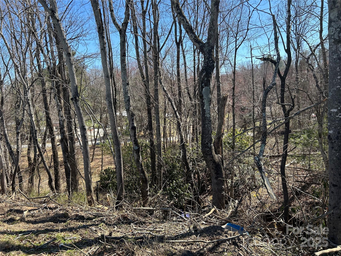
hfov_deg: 67.3
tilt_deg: -6.9
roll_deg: +4.9
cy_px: 128
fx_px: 256
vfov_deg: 53.1
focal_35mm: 26
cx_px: 170
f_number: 1.5
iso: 50
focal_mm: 5.7
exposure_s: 1/1295
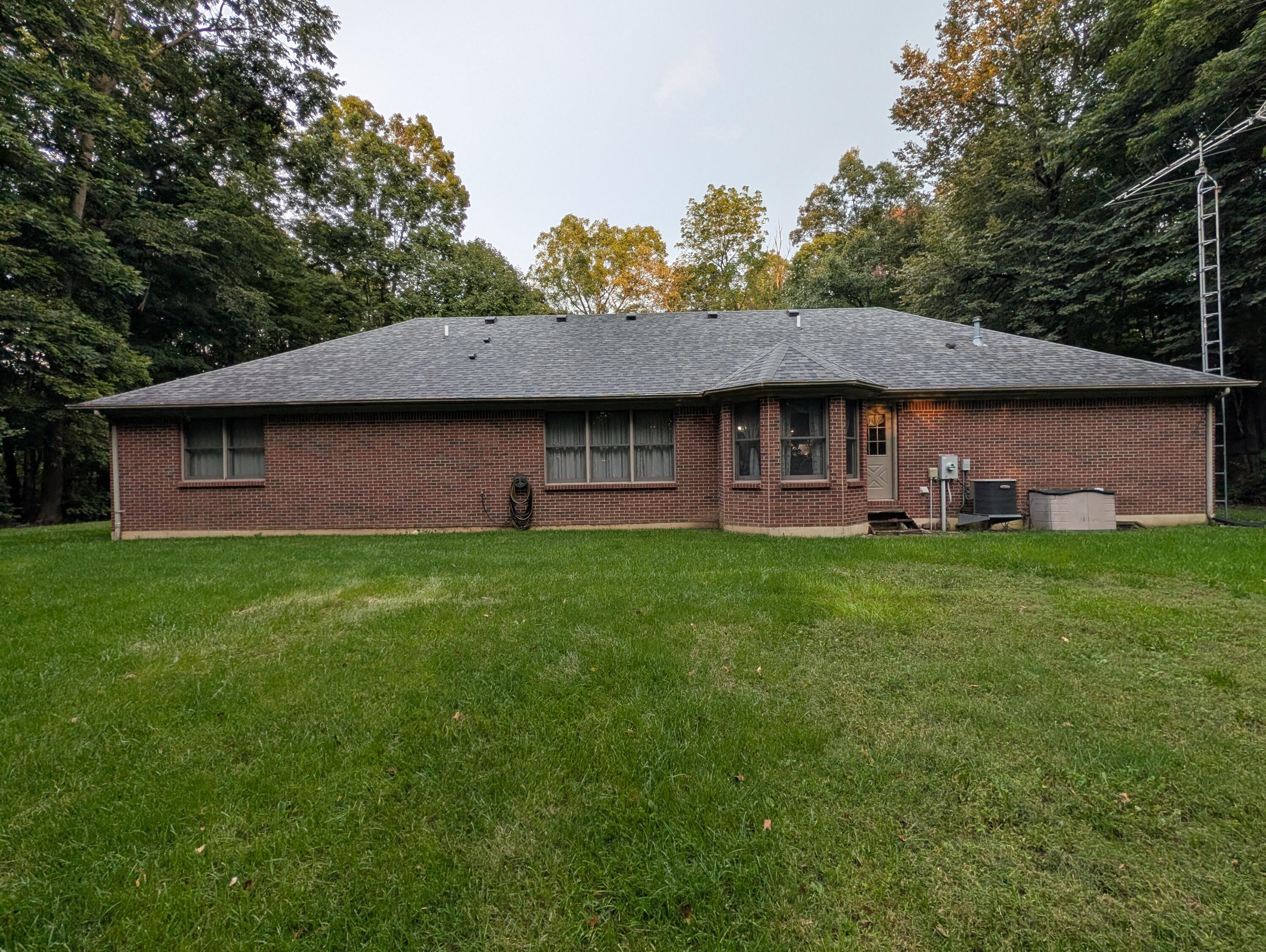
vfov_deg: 94.6
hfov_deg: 110.5
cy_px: 476
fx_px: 439
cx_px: 633
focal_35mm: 12
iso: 60
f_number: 1.7
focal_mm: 2.02
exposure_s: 1/532
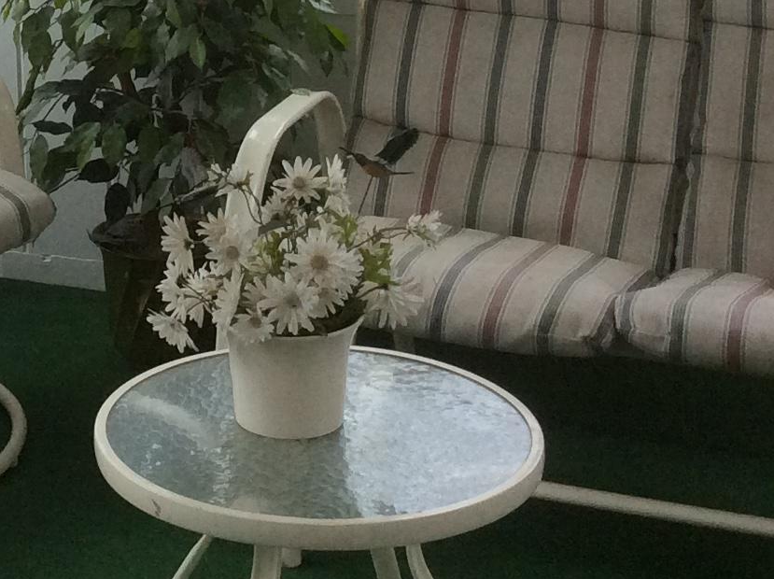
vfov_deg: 14.4
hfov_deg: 19.2
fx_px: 2234
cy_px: -68
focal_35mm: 100
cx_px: 44
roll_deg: +0.7
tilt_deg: -11.7
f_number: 2.4
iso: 64
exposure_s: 1/120
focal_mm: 3.3
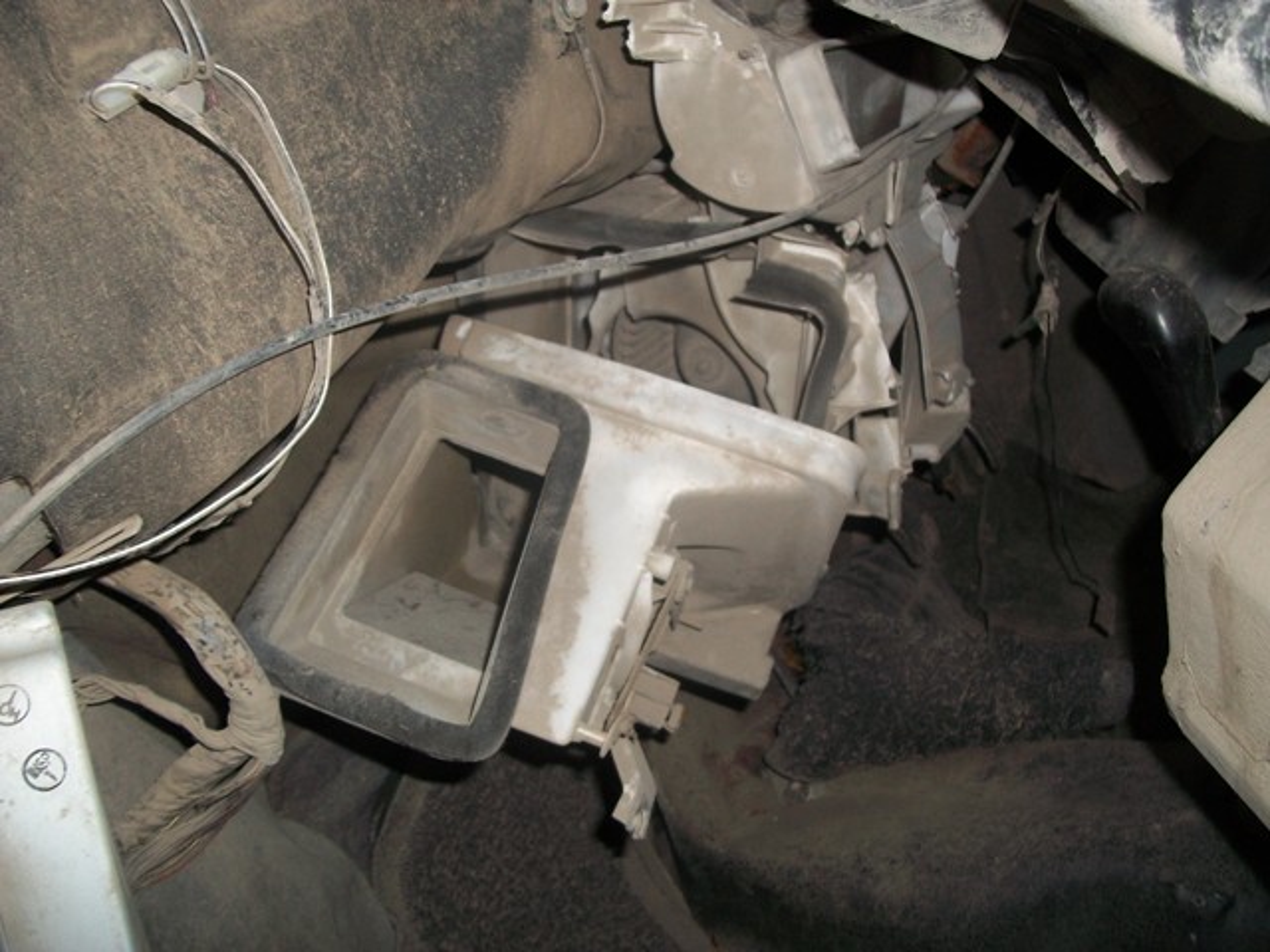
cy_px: 476
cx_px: 635
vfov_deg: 44.2
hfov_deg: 56.8
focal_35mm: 32
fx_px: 1174
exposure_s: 1/30
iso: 80
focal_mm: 5.7
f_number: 2.9
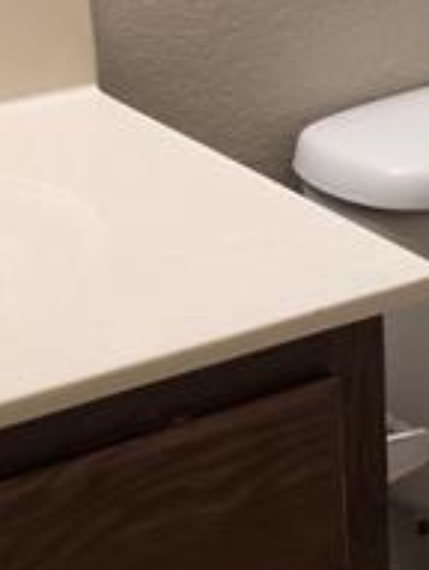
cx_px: 852
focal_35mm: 123
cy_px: -155
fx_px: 2026
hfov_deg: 11.0
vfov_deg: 15.3
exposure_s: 1/120
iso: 160
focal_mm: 6.5
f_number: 1.4
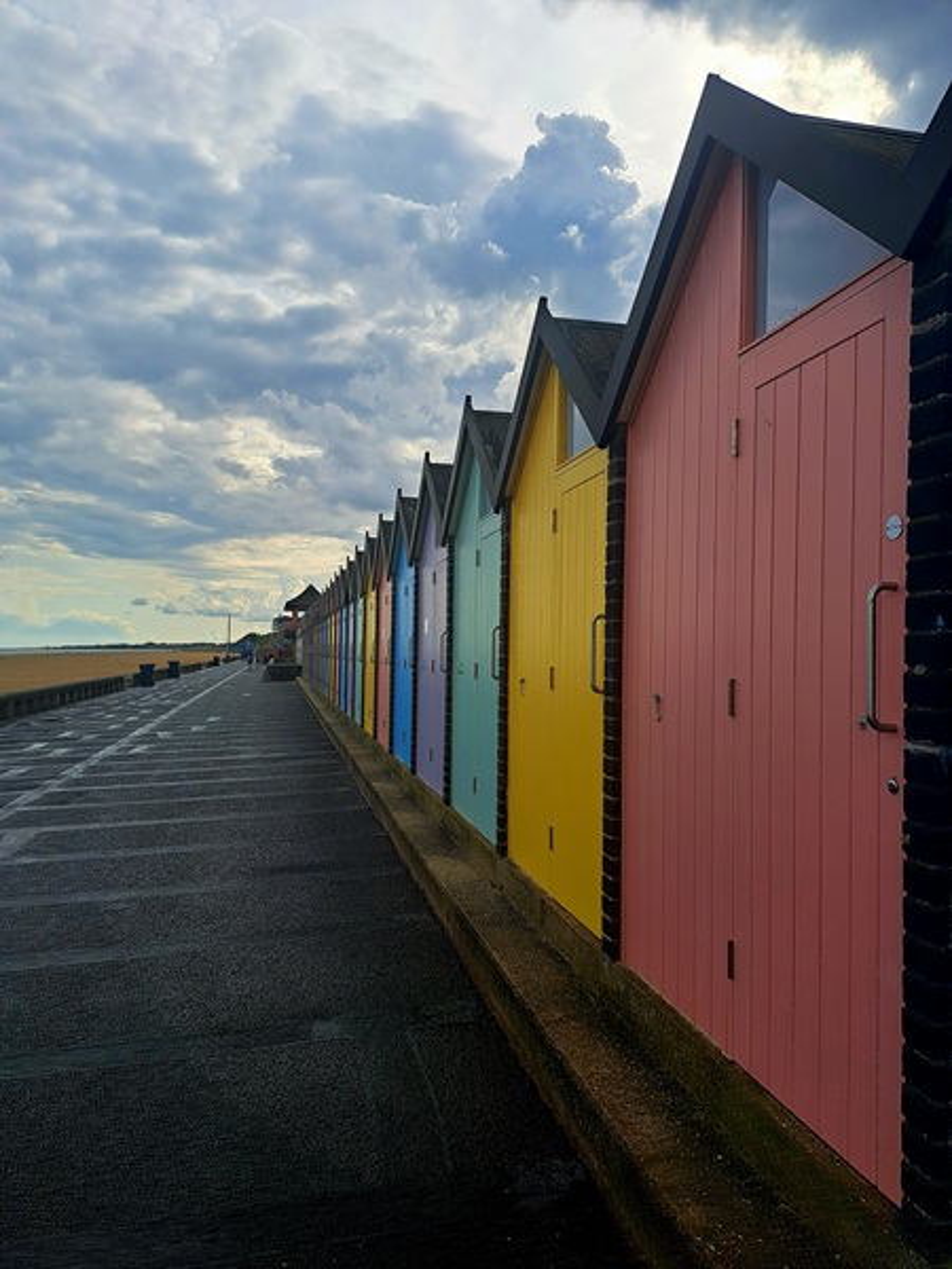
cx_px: 476
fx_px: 880
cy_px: 634
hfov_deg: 56.8
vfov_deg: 71.6
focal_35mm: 24
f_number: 1.8
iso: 50
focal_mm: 5.23
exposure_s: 1/1667
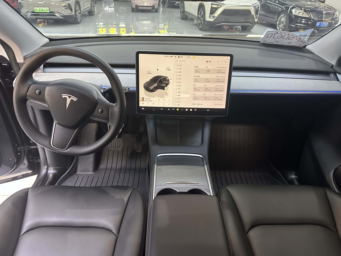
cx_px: 170
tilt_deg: -31.2
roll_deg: +0.2
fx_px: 236
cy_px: 128
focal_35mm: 24
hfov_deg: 71.6
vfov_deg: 56.8
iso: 500
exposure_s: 1/60
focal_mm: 6.86
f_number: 1.78
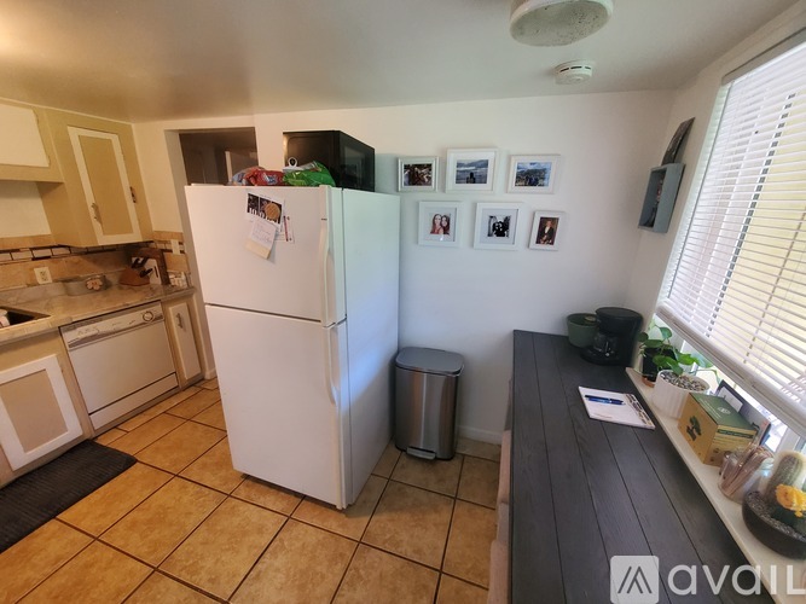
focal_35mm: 13
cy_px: 302
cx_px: 403
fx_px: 303
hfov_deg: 106.2
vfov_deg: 89.9
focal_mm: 1.8
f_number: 2.2
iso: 500
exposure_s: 1/60
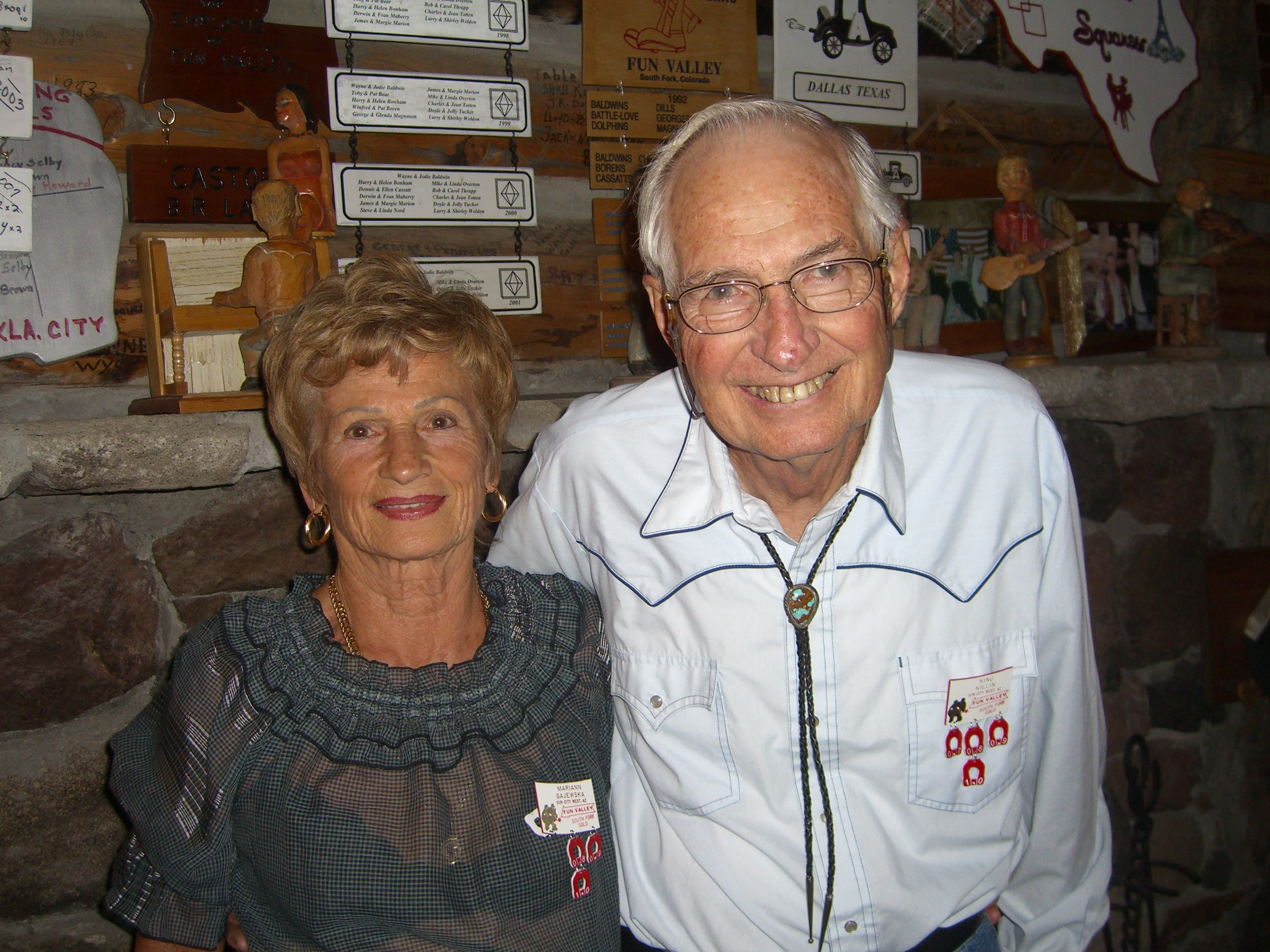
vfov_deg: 37.7
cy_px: 476
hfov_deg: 49.0
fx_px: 1394
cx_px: 635
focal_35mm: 38
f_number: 2.8
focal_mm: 7.9
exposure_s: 1/60
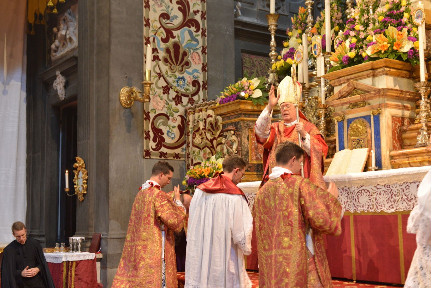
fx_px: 599
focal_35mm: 50
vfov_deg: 27.0
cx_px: 216
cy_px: 144
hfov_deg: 39.6
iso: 1250
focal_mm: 50
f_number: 3.5
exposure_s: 1/50
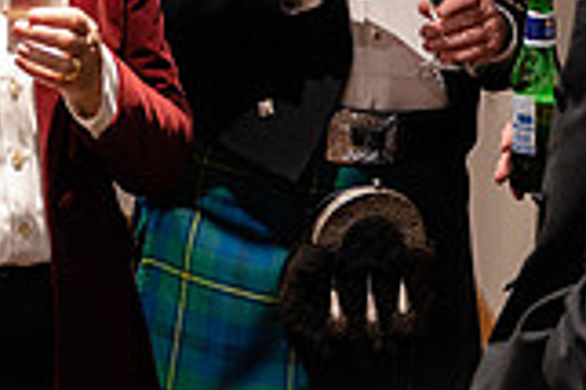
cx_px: 193
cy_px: -264
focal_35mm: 106
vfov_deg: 12.1
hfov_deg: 19.2
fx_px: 1724
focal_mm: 28
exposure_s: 1/30
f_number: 2.8
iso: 1250
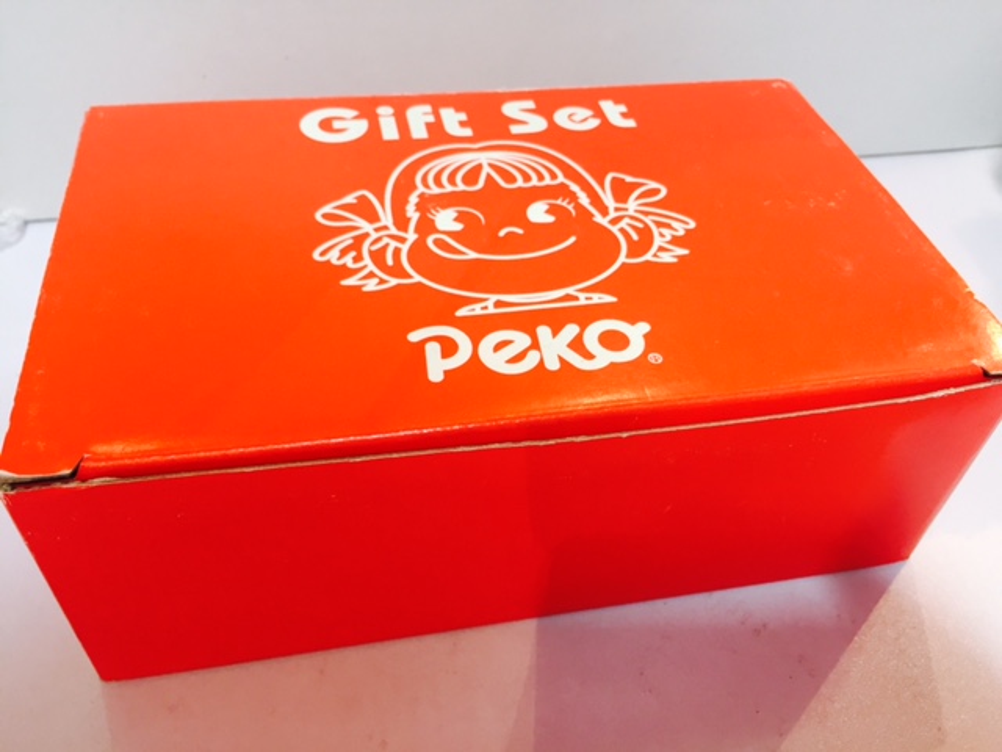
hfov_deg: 61.7
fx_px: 839
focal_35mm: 29
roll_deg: -6.1
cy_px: 376
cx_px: 501
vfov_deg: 48.2
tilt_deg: -40.4
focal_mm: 4.15
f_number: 2.2
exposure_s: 1/33
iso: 125
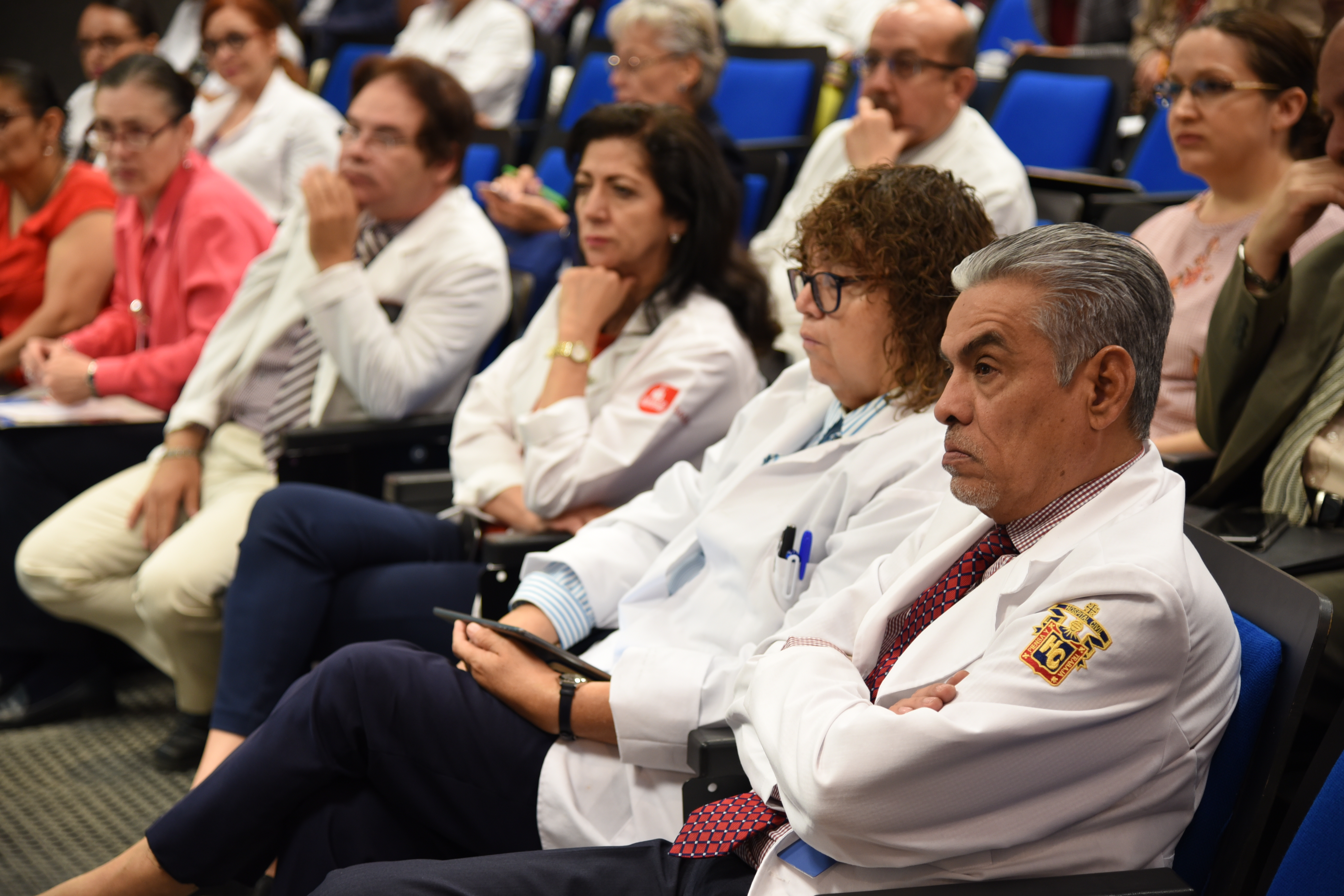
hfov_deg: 24.8
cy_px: 448
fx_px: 3061
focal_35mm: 82
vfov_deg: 16.7
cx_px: 672
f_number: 4
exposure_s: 1/25
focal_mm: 82
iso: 800
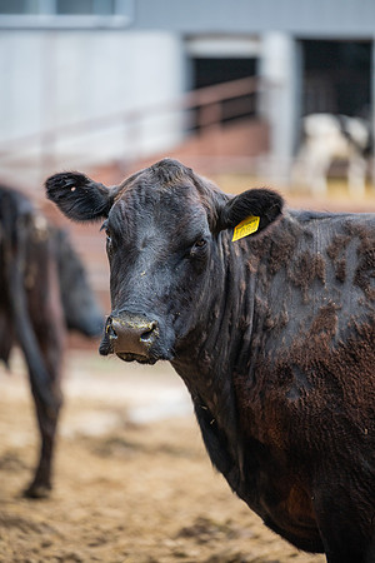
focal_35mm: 200
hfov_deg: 6.9
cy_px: 282
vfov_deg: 10.3
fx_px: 3125
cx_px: 188
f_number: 2.8
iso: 125
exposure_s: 1/1600
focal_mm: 200
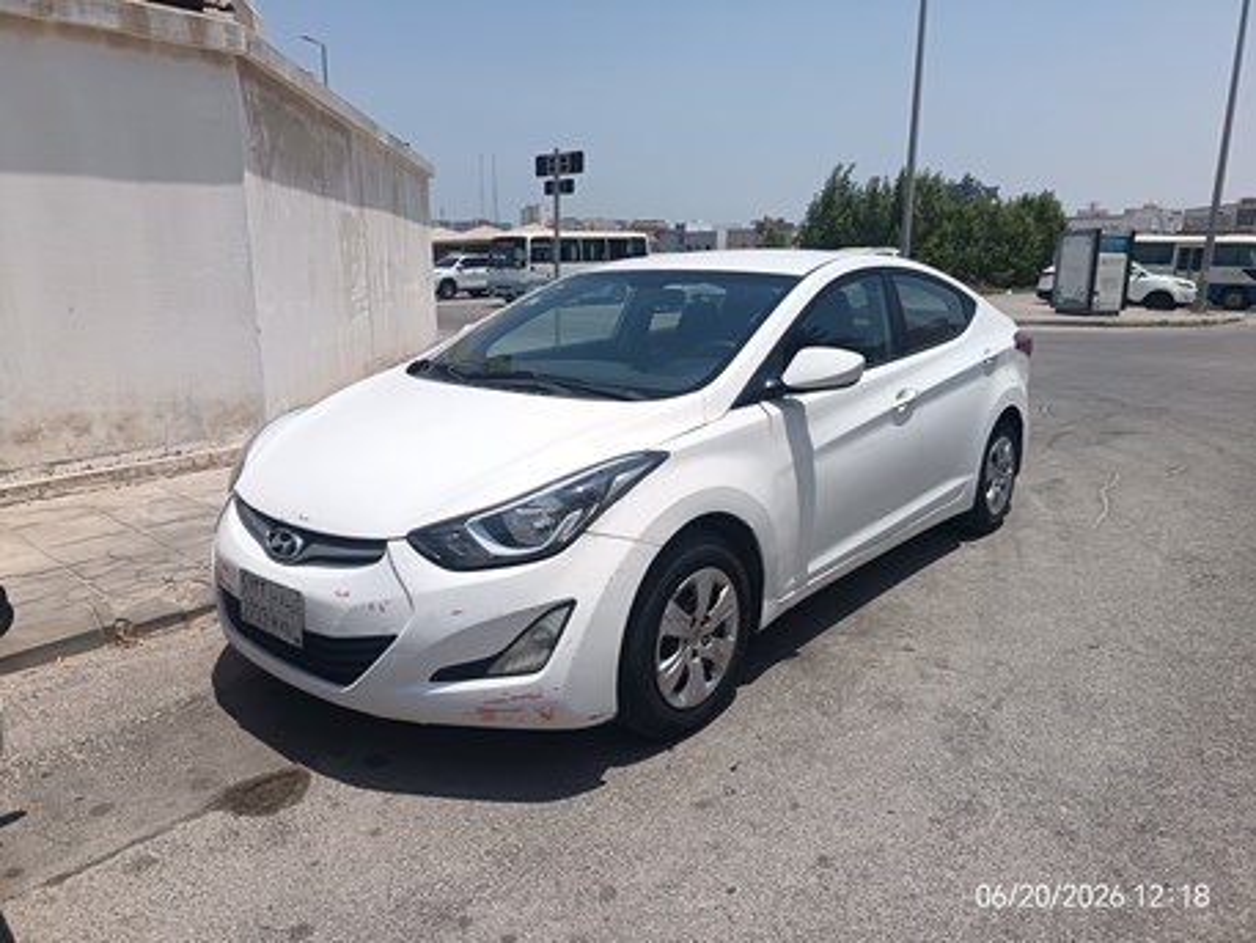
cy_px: 472
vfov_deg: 56.8
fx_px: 871
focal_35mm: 24
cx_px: 628
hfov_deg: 71.6
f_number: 1.75
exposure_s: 1/972
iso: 100
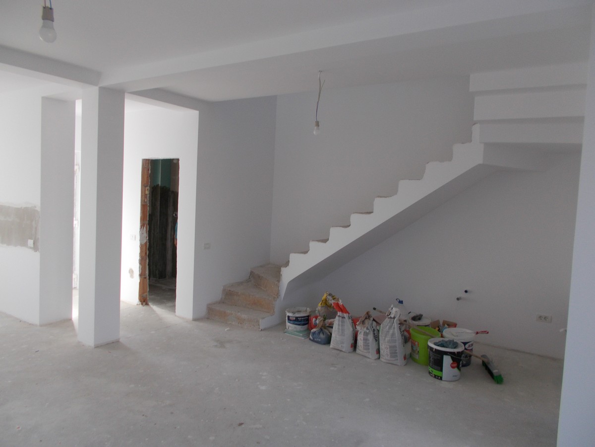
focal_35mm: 26
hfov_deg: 67.3
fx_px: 447
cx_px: 298
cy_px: 224
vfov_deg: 53.1
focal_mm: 4.6
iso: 80
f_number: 3.2
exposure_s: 1/80
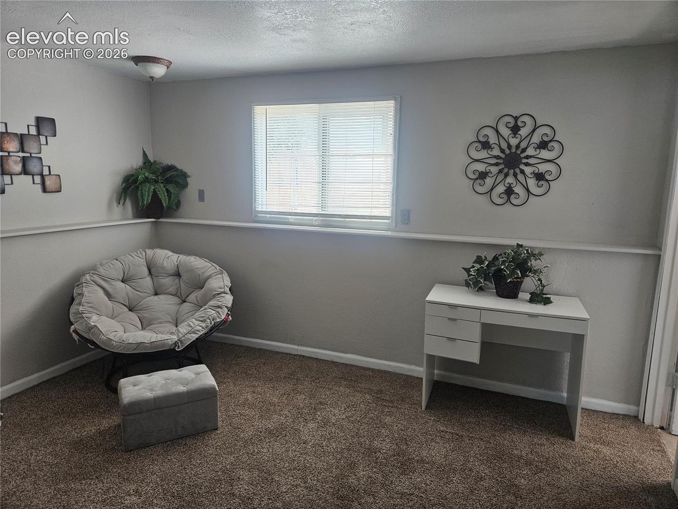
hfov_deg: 73.9
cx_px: 339
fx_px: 450
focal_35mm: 23
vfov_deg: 58.9
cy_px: 254
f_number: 1.8
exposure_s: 1/180
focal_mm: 5.4
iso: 200
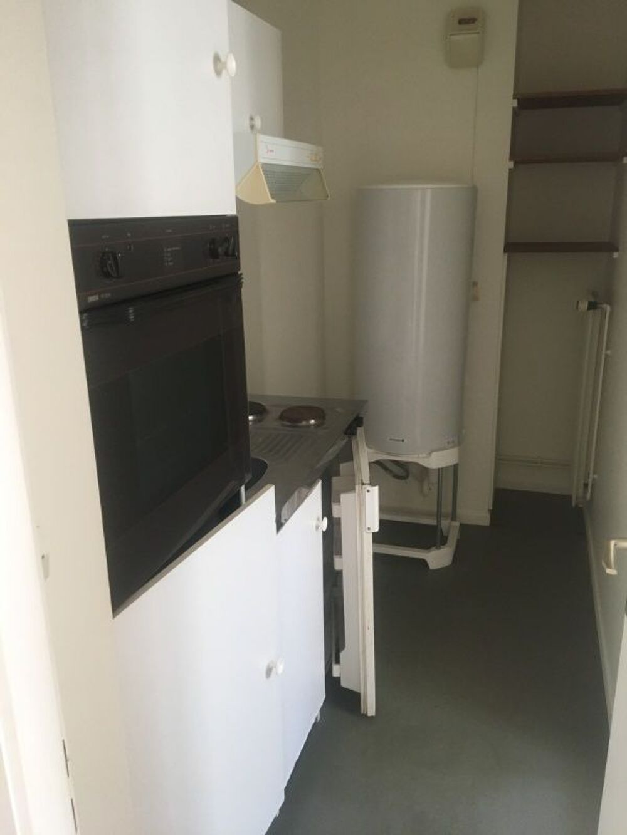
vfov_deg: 61.7
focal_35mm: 29
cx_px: 314
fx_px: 700
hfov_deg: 48.2
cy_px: 418
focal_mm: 4.15
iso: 160
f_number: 2.2
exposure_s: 1/33
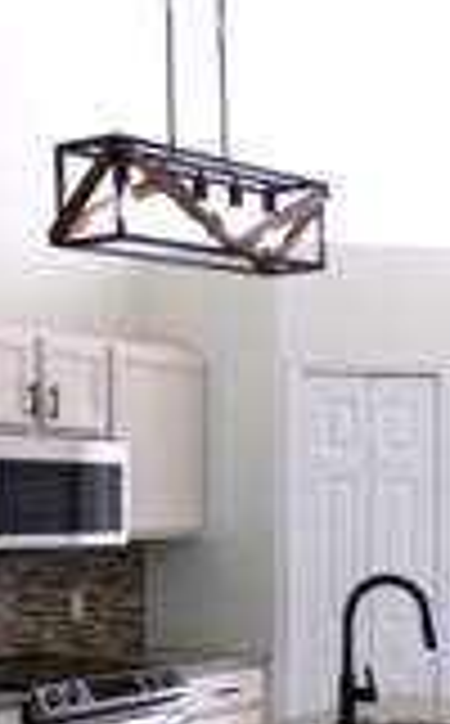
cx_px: 382
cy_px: 549
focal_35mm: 76
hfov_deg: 16.9
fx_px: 1498
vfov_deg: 26.8
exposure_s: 1/34
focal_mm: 4.3
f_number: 3
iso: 159
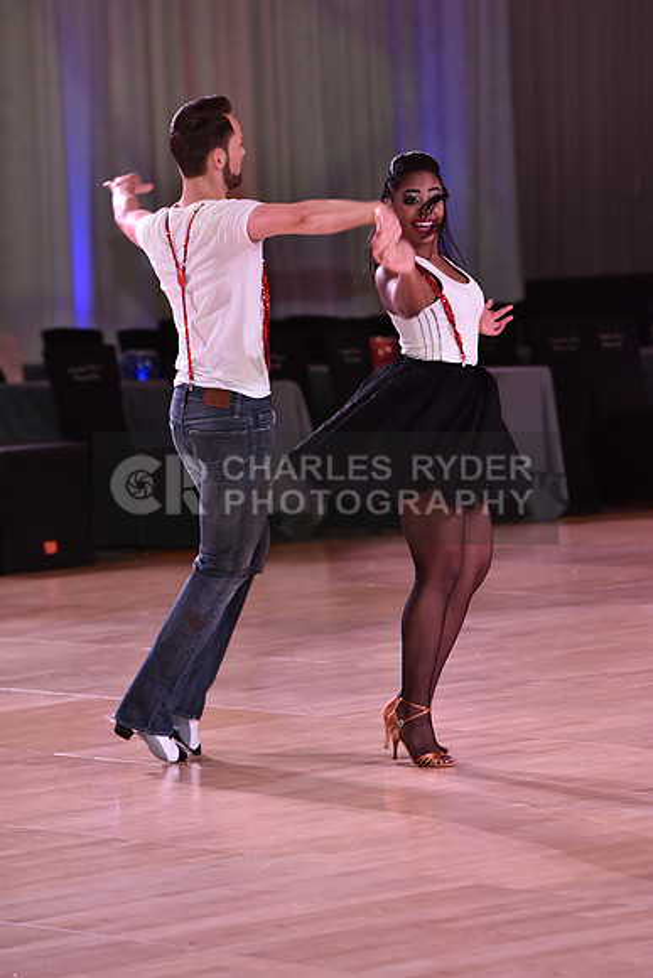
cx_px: 326
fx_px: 4758
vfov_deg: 11.7
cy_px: 489
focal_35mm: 175
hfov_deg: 7.9
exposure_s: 1/250
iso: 1600
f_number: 4.5
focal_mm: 175
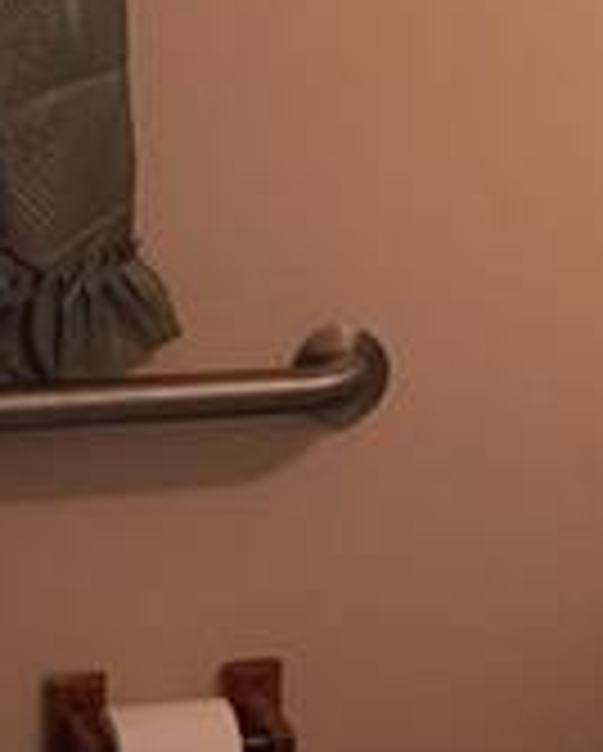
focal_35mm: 130
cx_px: 54
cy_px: 518
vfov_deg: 14.8
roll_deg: -0.1
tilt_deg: -15.9
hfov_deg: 11.8
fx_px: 2895
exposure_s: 1/15
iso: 32
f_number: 2.2
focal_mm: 4.15
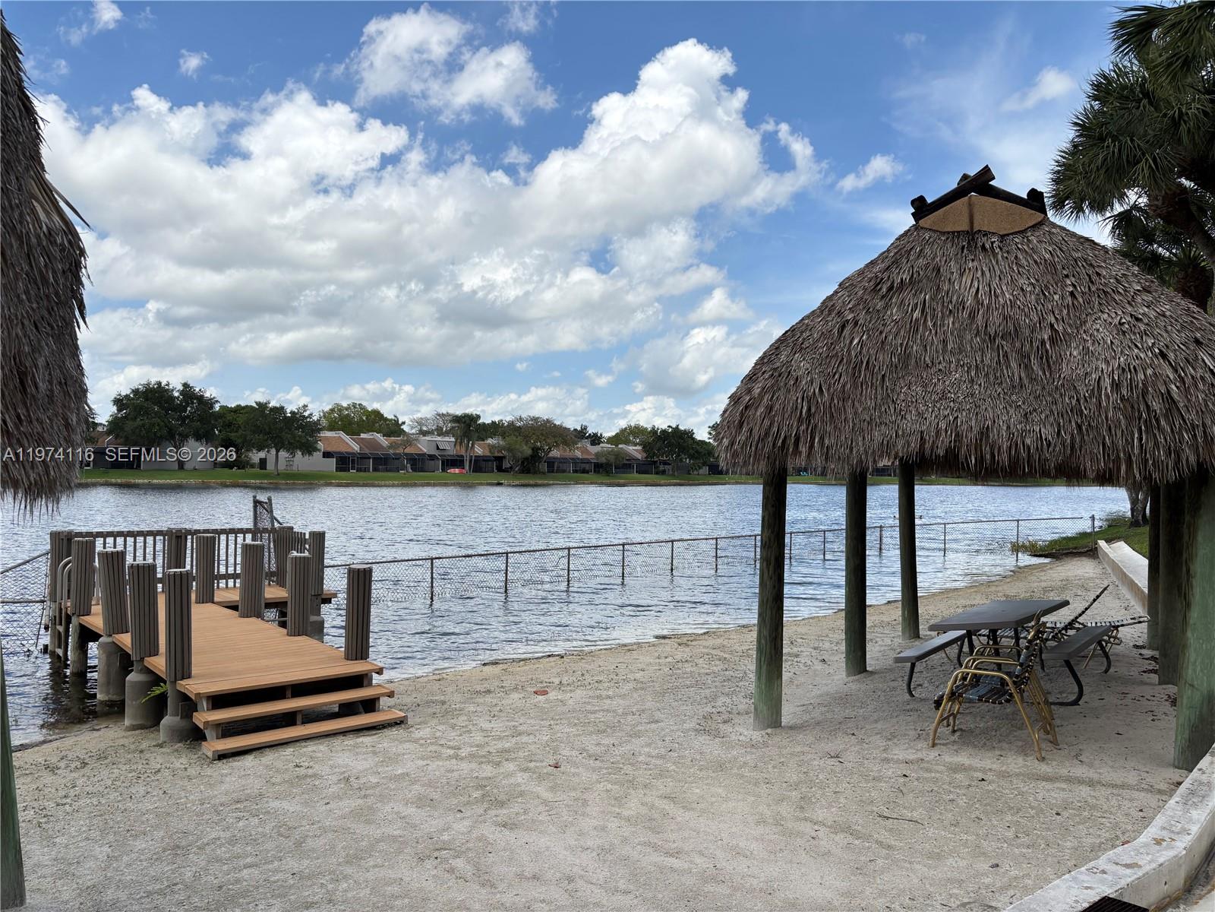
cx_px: 608
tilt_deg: +0.0
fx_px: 913
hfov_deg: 67.3
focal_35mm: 26
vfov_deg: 53.1
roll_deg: -0.5
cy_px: 456
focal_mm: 5.96
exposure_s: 1/4854
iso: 50
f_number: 1.6
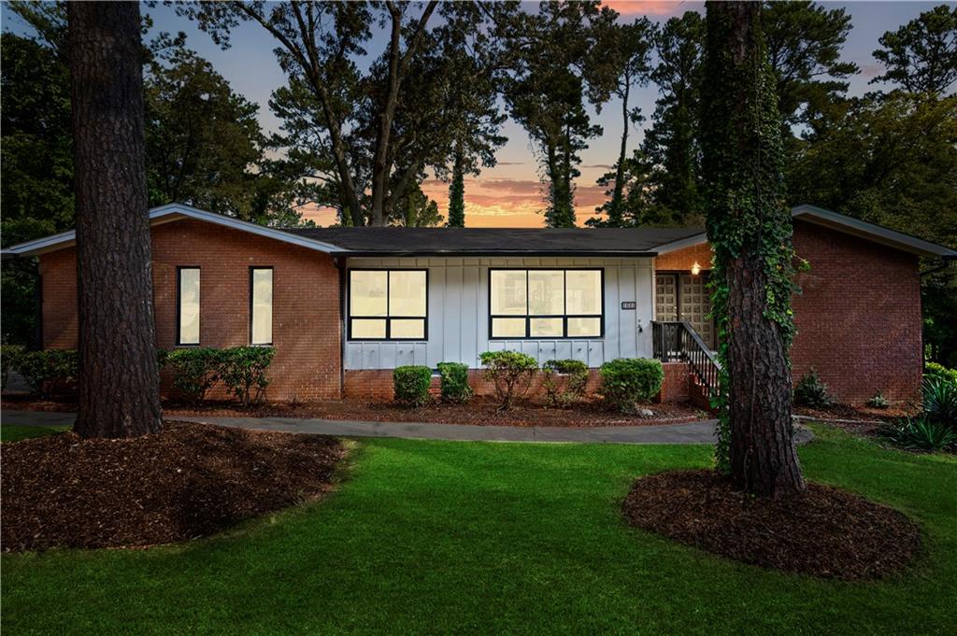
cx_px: 478
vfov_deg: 70.3
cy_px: 318
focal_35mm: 17
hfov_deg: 93.3
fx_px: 452
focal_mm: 17
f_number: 11
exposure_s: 1/25
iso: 400
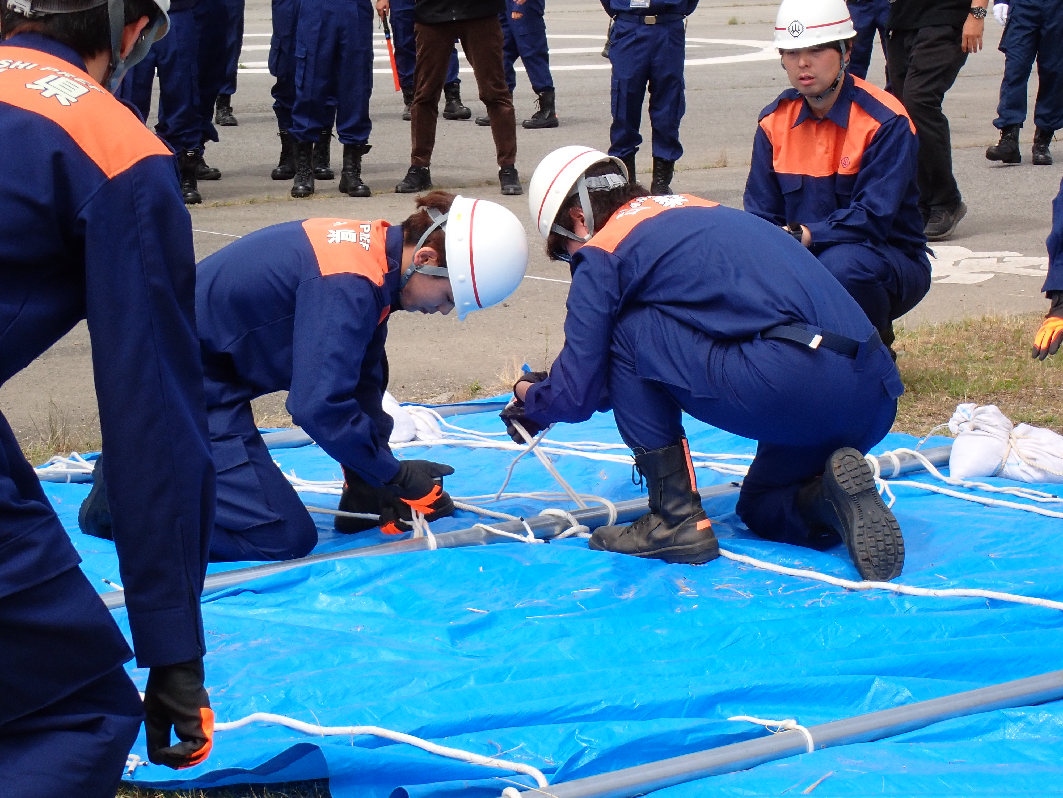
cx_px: 532
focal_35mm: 100
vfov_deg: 14.8
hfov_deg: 19.6
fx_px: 3071
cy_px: 399
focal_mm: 18
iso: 200
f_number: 6.3
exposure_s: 1/640
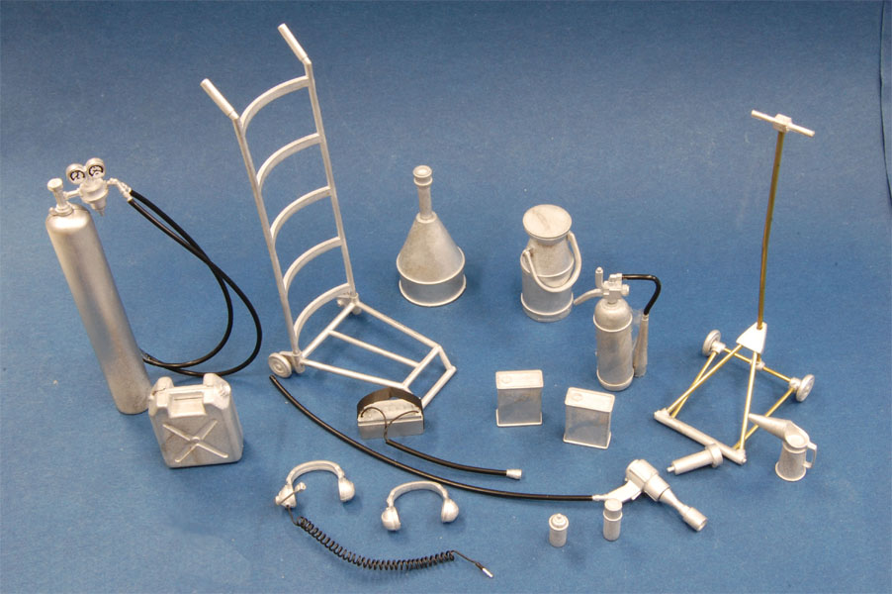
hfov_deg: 42.4
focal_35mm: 46
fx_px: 1151
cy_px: 297
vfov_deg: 28.9
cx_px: 446
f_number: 25
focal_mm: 31
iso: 400
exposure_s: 1.3
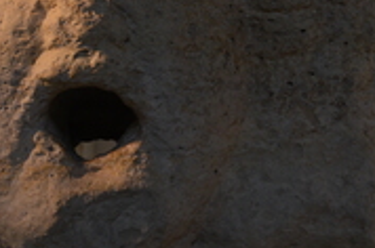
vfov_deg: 4.7
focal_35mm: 289
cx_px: 70
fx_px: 3005
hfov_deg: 7.1
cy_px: 26
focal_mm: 78
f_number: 5.3
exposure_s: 1/320
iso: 1000
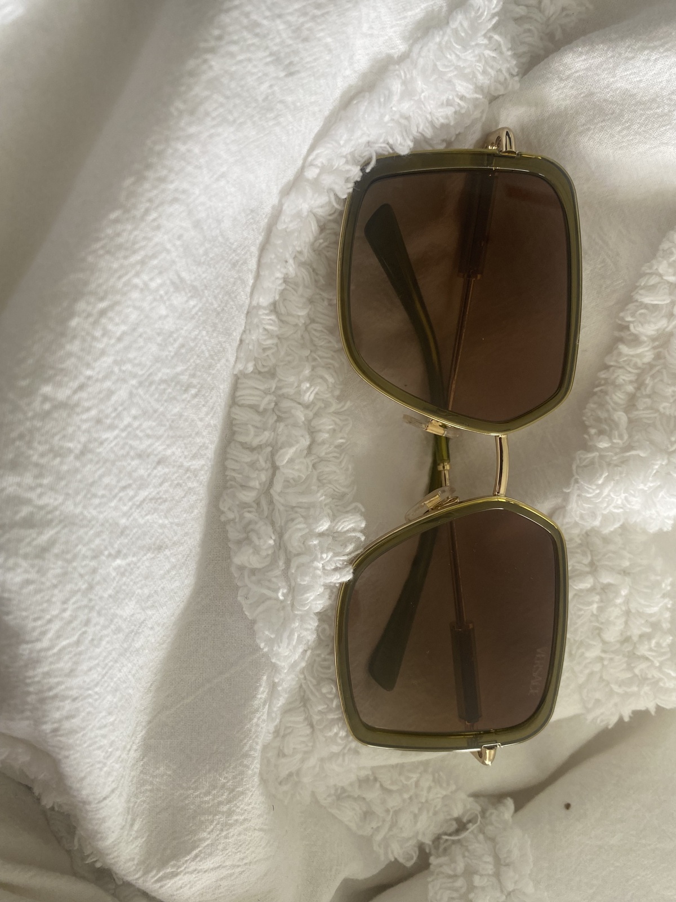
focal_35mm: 26
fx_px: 677
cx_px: 338
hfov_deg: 53.1
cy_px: 451
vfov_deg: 67.3
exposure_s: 1/122
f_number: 1.8
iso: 100
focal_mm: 4.25
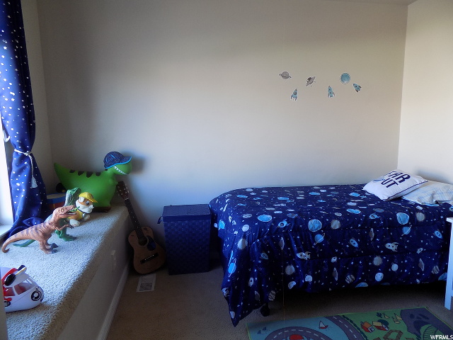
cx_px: 226
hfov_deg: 73.9
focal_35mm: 23
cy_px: 170
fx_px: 301
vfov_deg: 58.9
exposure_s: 1/30
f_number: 3.1
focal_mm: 4
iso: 125
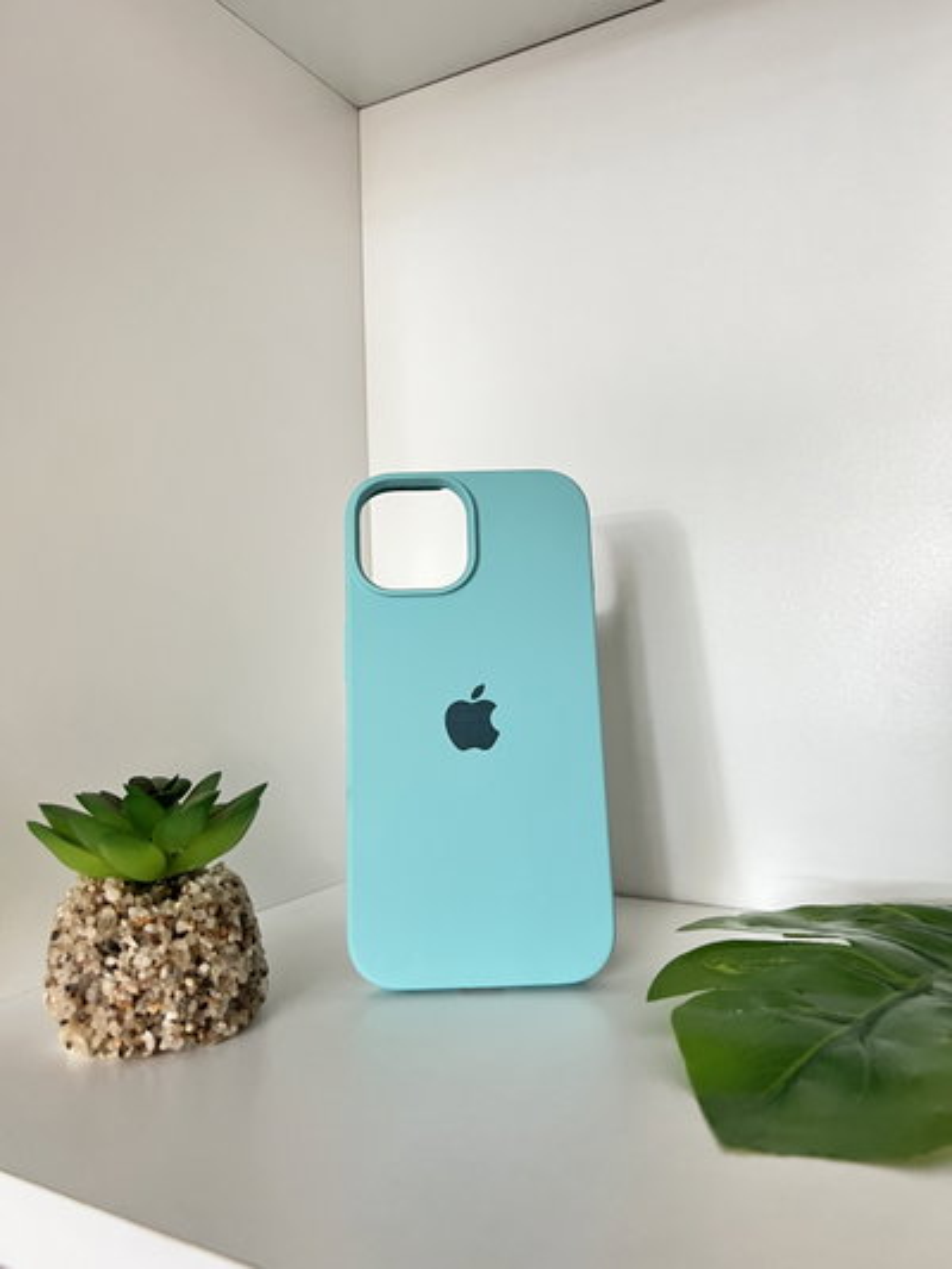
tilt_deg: -0.1
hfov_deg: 53.1
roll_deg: +3.3
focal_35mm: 26
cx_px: 476
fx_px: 953
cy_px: 634
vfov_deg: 67.3
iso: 500
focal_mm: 5.7
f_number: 1.5
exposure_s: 1/53
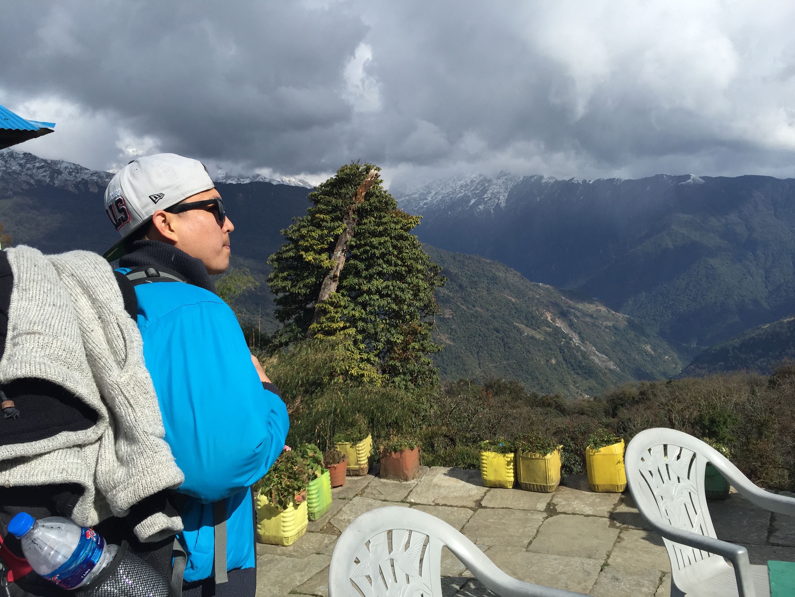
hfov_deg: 61.7
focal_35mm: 29
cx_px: 398
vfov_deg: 48.2
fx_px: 666
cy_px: 298
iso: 32
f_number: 2.2
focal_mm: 4.15
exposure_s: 1/2639
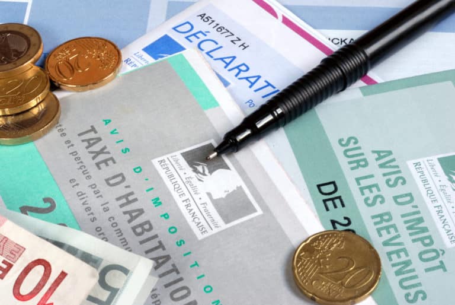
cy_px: 152
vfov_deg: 15.2
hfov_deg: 22.6
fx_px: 1139
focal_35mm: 90
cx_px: 228
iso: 100
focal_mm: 60
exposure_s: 5
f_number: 36
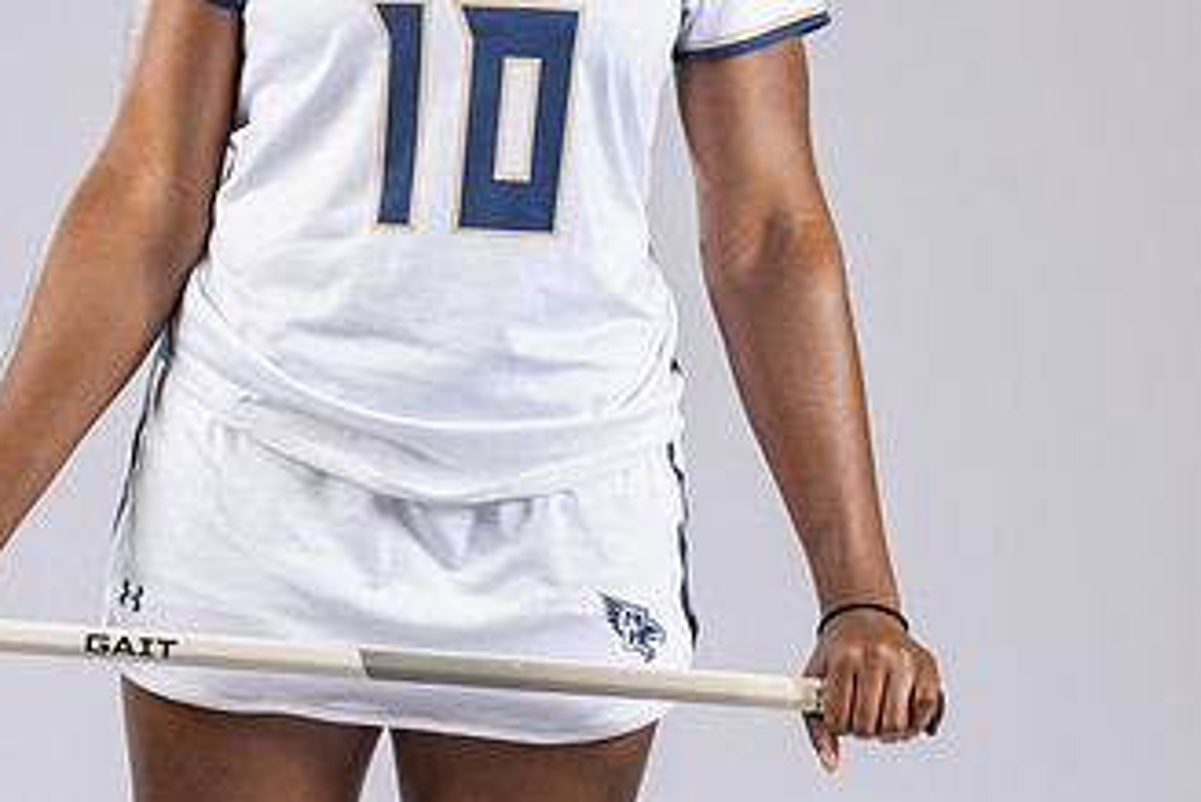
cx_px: 402
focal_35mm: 257
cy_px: 154
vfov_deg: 5.3
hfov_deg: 8.0
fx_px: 8577
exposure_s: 1/200
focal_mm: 120
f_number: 6.3
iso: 250
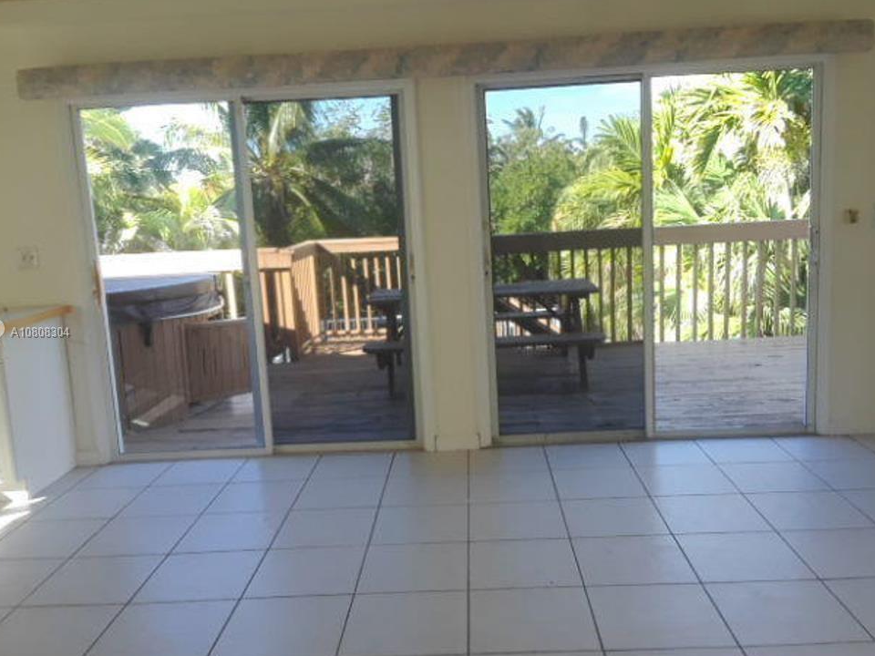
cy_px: 333
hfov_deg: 56.8
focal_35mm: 32
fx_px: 809
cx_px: 441
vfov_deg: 44.2
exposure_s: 1/120
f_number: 1.9
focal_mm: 2.47
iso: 64
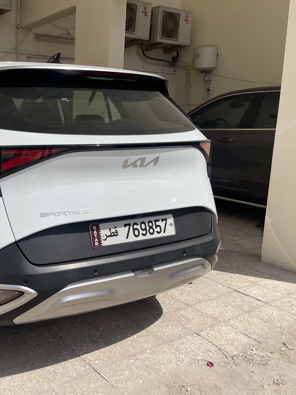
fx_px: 399
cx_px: 51
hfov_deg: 38.8
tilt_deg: -11.9
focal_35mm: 35
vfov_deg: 52.6
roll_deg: -1.0
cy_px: 197
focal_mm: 4.2
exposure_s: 1/5051
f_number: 1.6
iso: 32
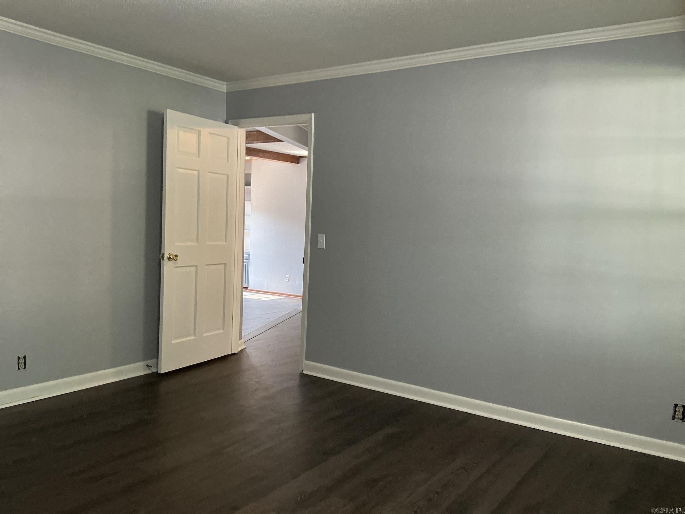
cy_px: 257
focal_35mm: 28
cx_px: 342
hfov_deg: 63.4
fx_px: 554
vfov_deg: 49.7
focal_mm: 3
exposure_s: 1/60
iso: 200
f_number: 1.8
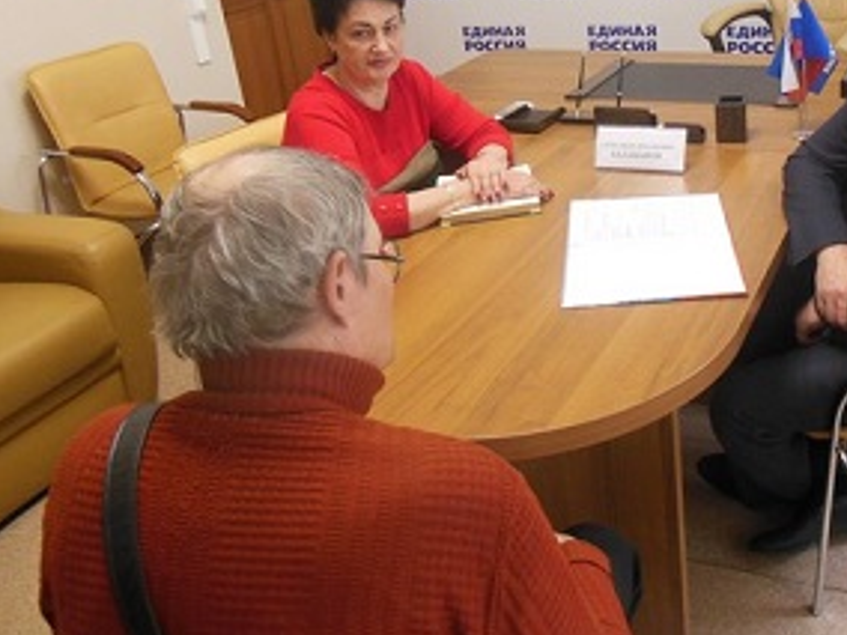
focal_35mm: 37
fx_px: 905
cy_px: 186
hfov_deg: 48.5
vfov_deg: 38.0
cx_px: 620
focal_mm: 4.5
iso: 400
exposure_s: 1/15
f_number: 3.2
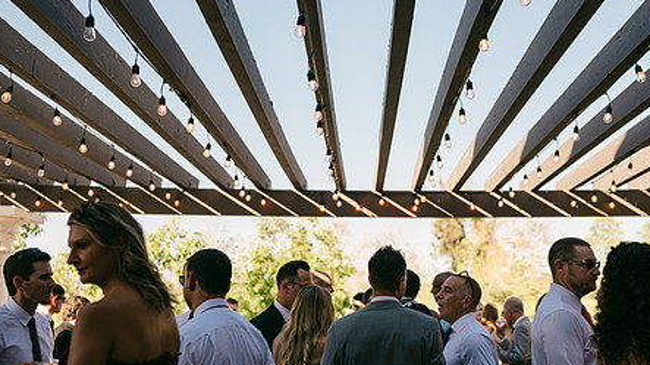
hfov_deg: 42.8
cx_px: 371
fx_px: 827
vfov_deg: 24.9
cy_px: 177
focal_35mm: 48
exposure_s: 1/1250
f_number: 2
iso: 64
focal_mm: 35
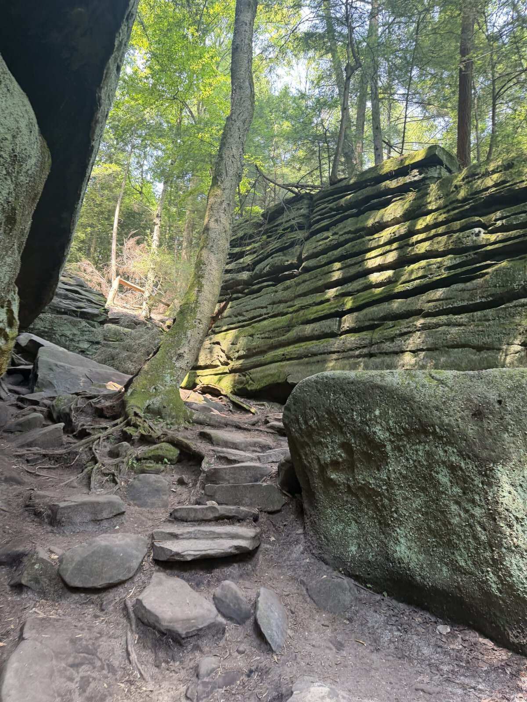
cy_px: 351
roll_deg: -3.8
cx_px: 264
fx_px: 487
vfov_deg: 71.6
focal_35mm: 24
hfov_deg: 56.8
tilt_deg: +17.1
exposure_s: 1/121
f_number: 1.78
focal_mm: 6.76
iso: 200
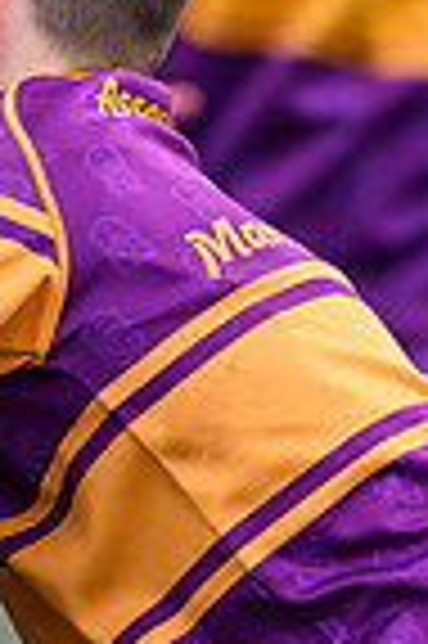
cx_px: -695
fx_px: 31603
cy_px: 272
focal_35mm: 1768
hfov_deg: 0.8
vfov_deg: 1.2
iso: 500
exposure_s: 1/1600
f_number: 3.5
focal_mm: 400
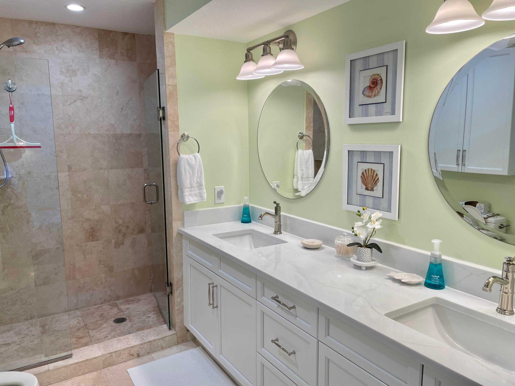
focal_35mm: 26
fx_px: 387
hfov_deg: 67.3
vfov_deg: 53.1
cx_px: 258
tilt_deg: -7.8
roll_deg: +0.9
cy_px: 193
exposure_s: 1/133
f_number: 1.6
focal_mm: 4.2
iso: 32
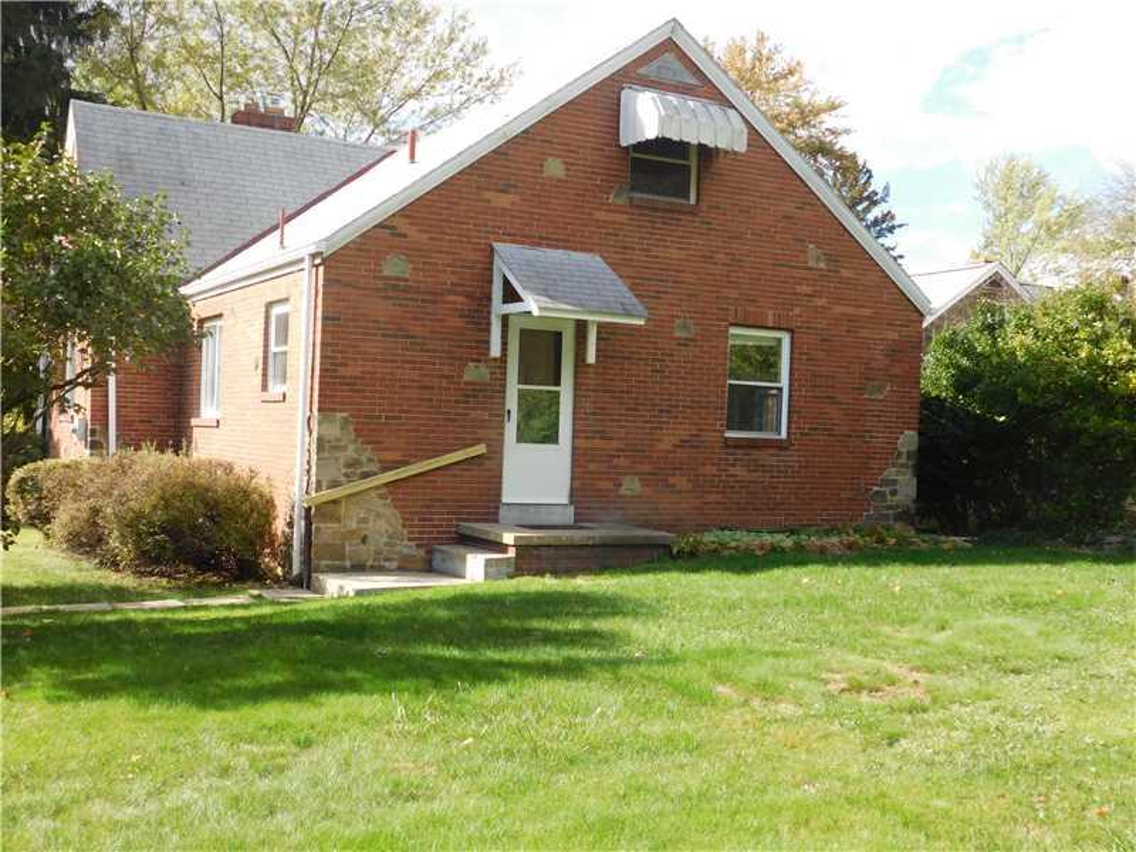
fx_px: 1313
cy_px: 426
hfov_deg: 46.8
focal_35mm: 40
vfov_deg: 36.0
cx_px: 568
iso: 125
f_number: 3.6
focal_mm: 7.1
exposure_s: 1/400
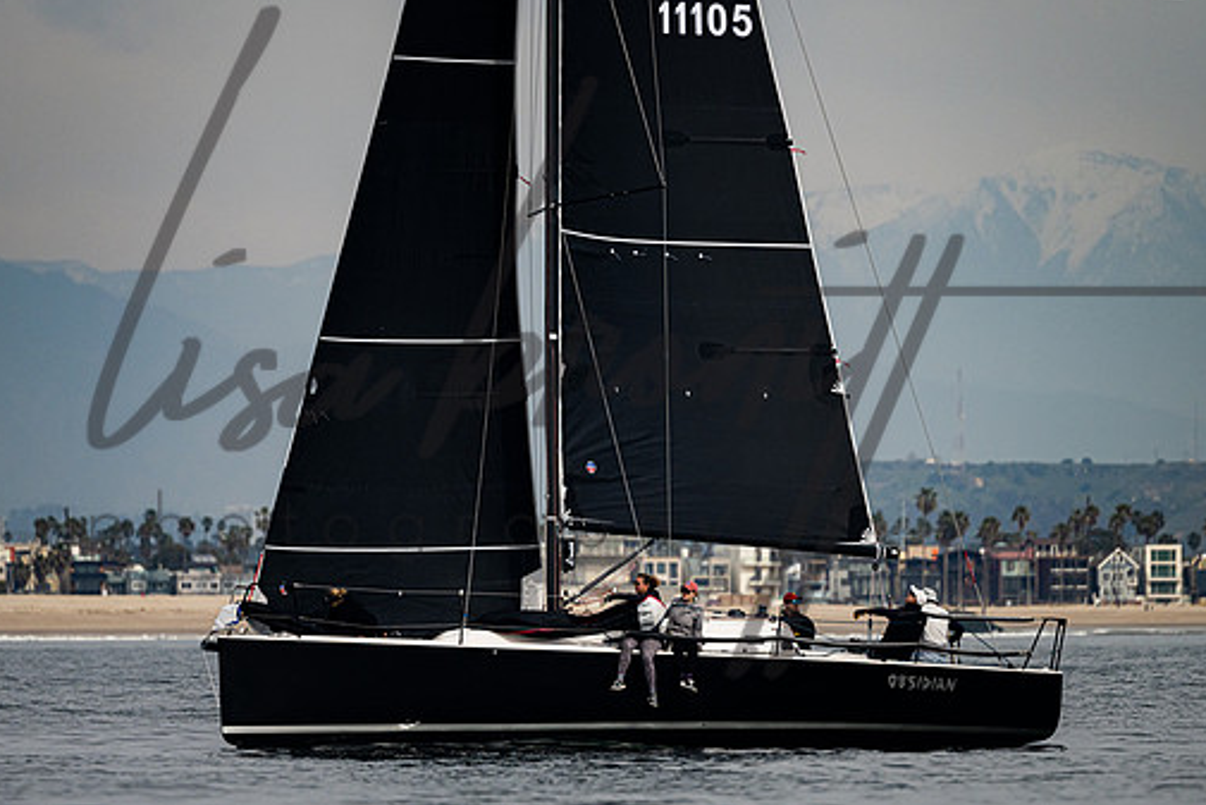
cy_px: 403
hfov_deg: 4.5
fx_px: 15481
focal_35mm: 462
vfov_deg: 3.0
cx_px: 611
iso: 400
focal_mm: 350
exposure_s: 1/6400
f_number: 5.3
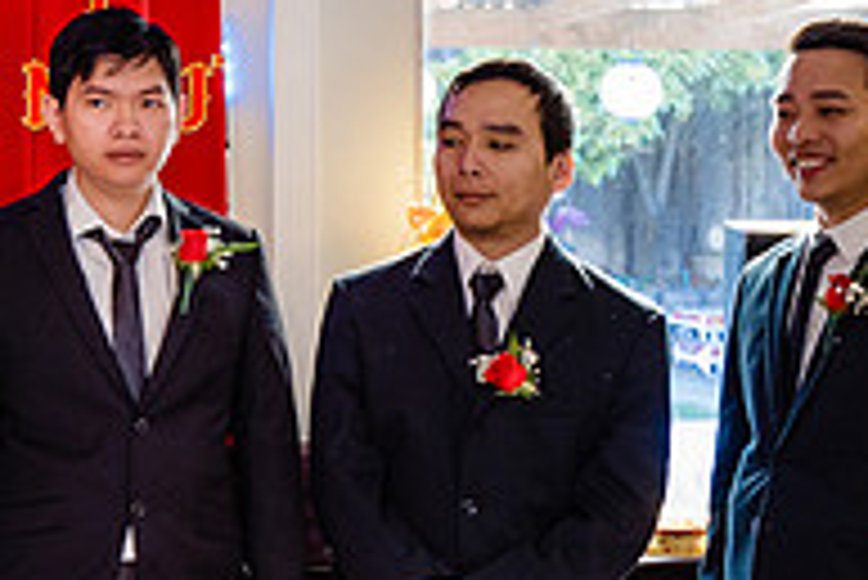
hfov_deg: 20.3
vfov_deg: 15.2
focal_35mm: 89
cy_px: 76
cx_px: -344
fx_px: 2147
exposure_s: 1/125
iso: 1600
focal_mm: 28
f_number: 4
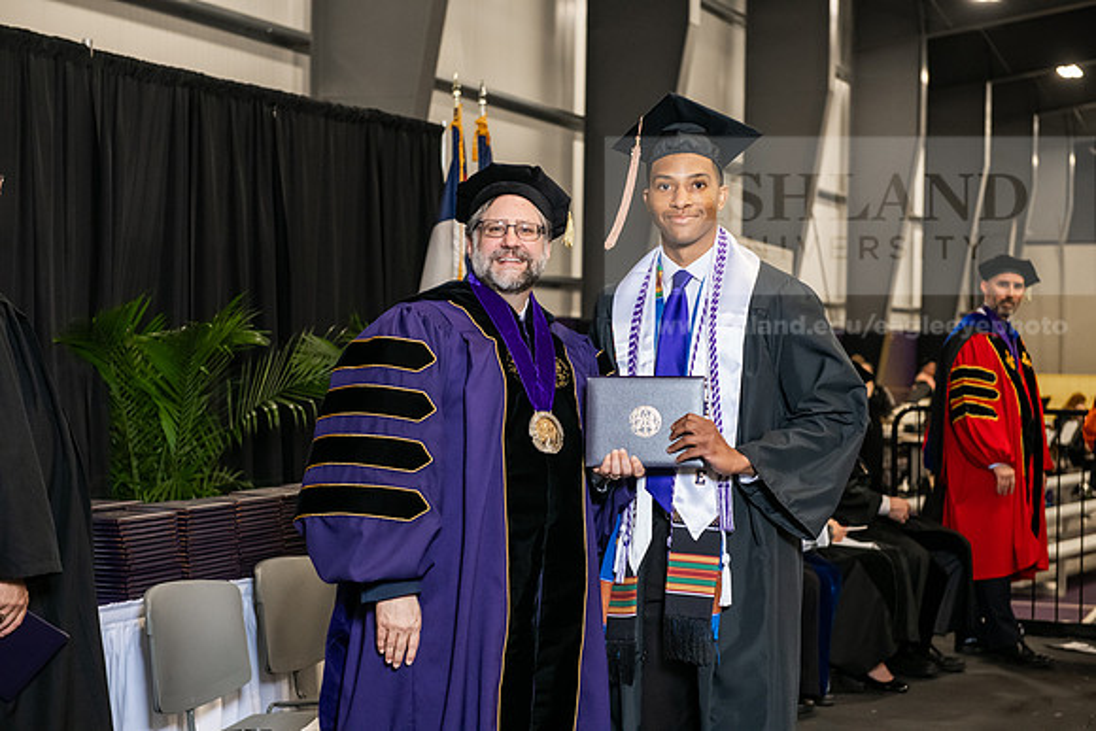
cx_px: 548
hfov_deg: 28.8
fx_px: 2132
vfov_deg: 19.5
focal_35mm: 70
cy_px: 366
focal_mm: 70
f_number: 5
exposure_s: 1/200
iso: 2500
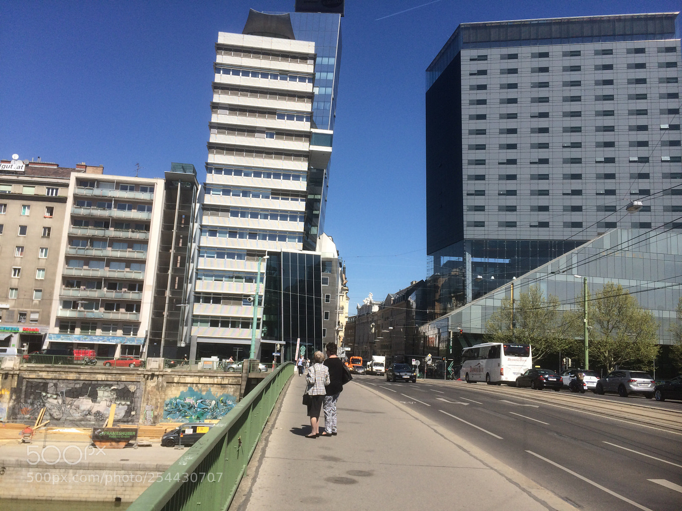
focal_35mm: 29
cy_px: 256
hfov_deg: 61.7
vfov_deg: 48.2
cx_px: 341
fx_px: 571
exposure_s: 1/2933
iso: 32
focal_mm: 4.15
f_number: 2.2
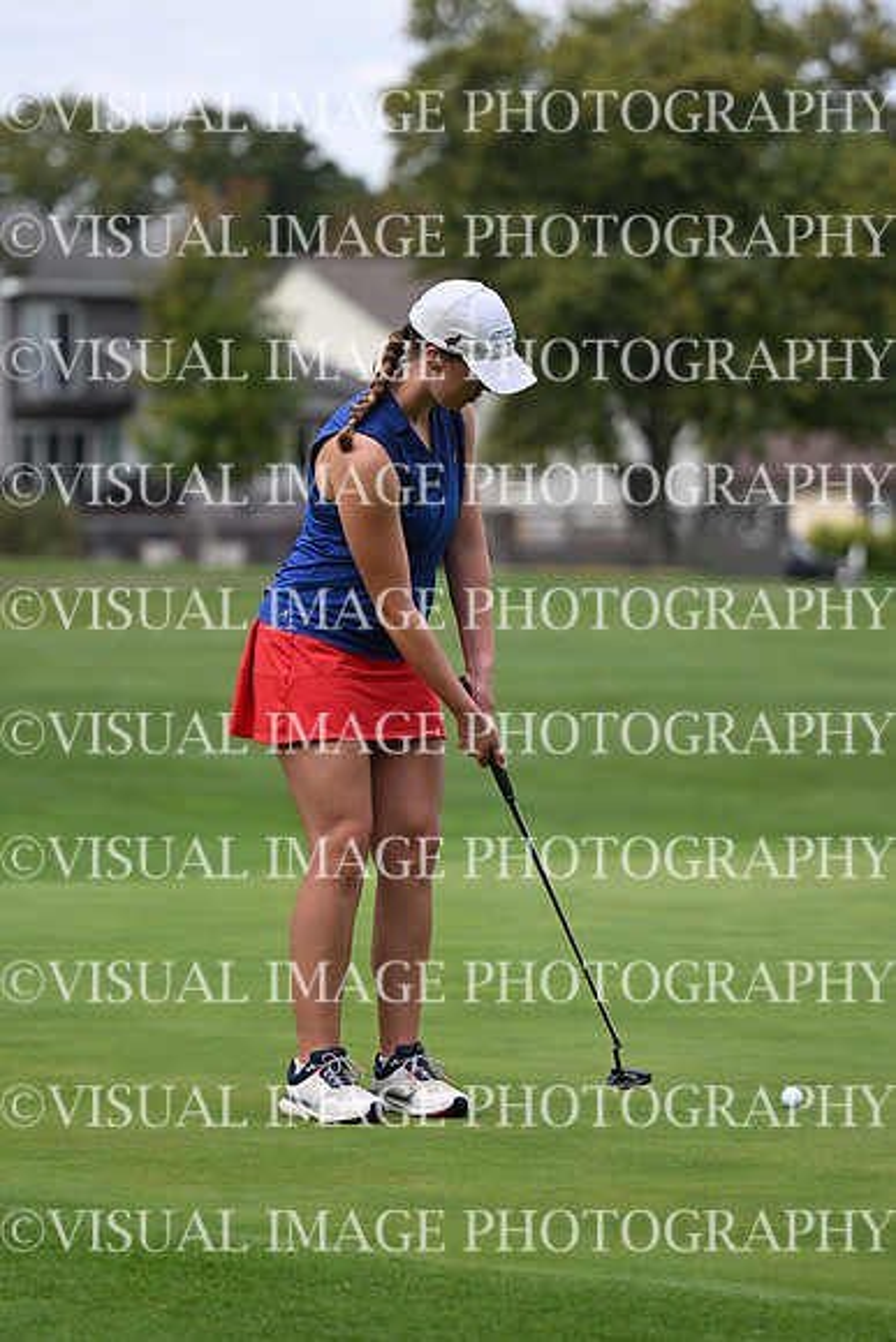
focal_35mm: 180
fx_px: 6715
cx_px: 448
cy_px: 671
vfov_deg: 11.4
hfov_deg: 7.6
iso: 125
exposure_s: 1/1000
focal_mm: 120
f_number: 2.8
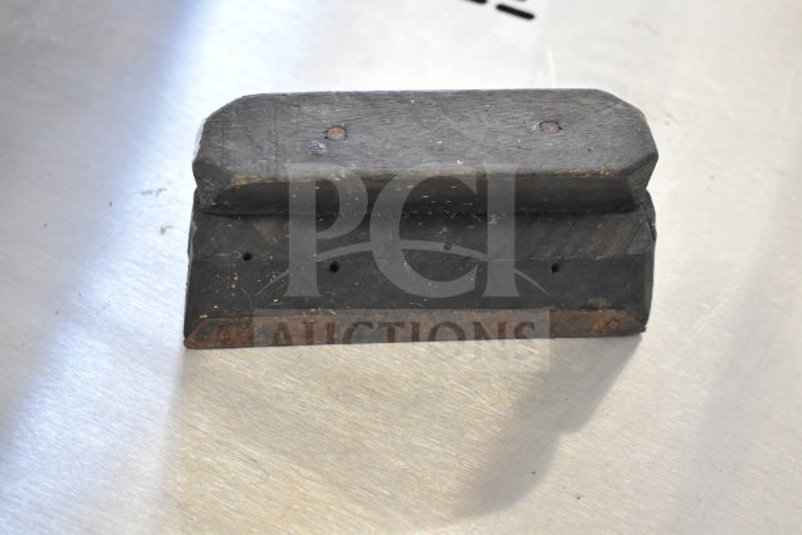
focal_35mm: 46
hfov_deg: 42.3
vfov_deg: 29.0
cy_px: 268
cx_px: 401
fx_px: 1036
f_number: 4.2
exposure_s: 1/50
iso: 1800
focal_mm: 31
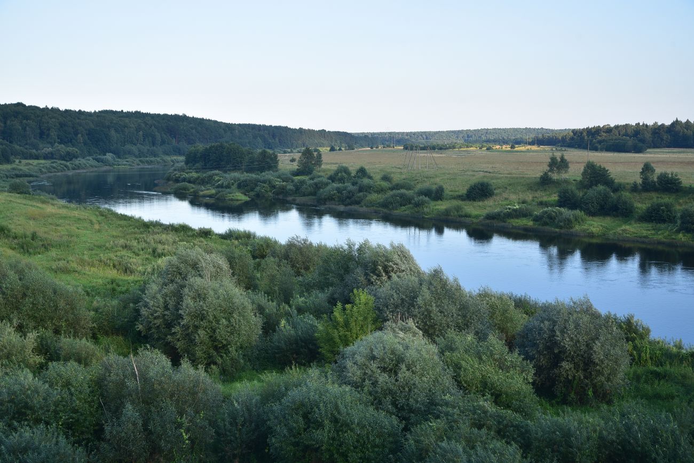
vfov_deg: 29.9
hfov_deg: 43.6
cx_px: 347
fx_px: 868
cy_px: 232
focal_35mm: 45
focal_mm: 45
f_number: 7.1
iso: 200
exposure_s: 1/125
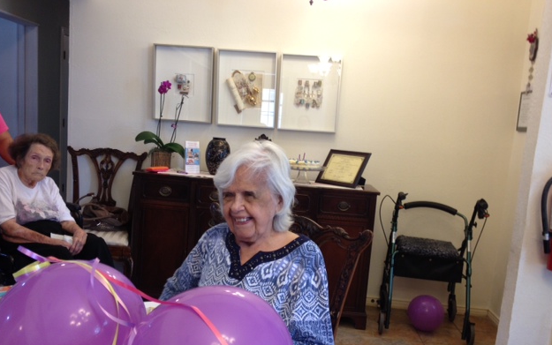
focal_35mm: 38
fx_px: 572
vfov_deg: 33.5
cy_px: 210
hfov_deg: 51.5
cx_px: 270
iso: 80
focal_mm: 4.28
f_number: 2.4
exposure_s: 1/20
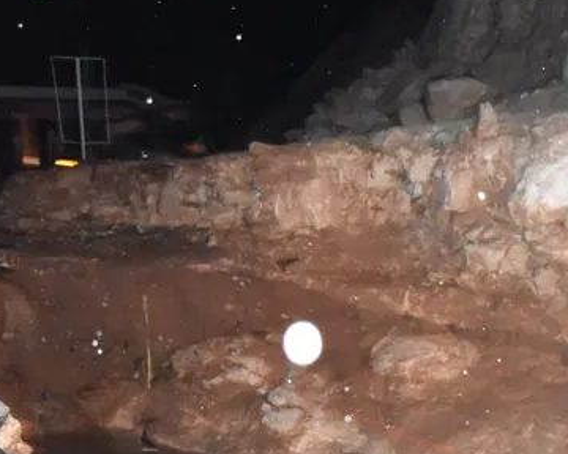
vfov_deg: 24.0
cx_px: 357
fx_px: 1042
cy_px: 391
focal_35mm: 62
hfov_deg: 30.4
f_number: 3.5
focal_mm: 18
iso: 10000
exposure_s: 1/60
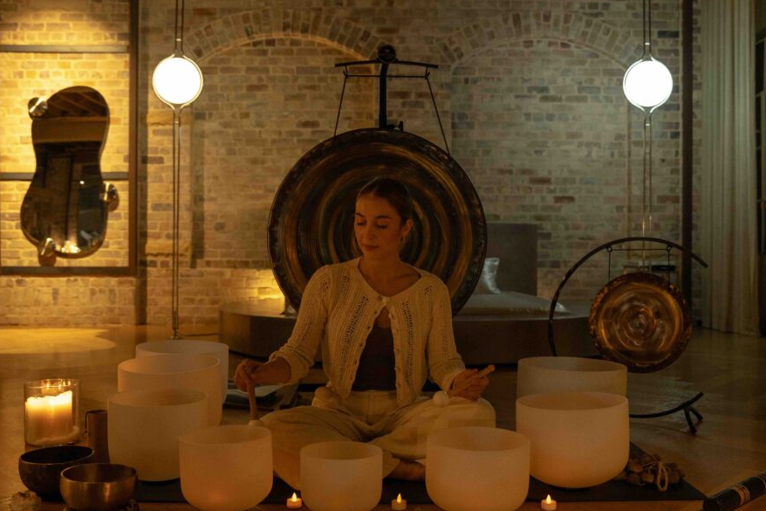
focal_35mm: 35
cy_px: 272
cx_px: 381
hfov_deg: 53.8
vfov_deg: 37.4
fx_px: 754
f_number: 2.8
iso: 3200
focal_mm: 30.4
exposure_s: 1/160
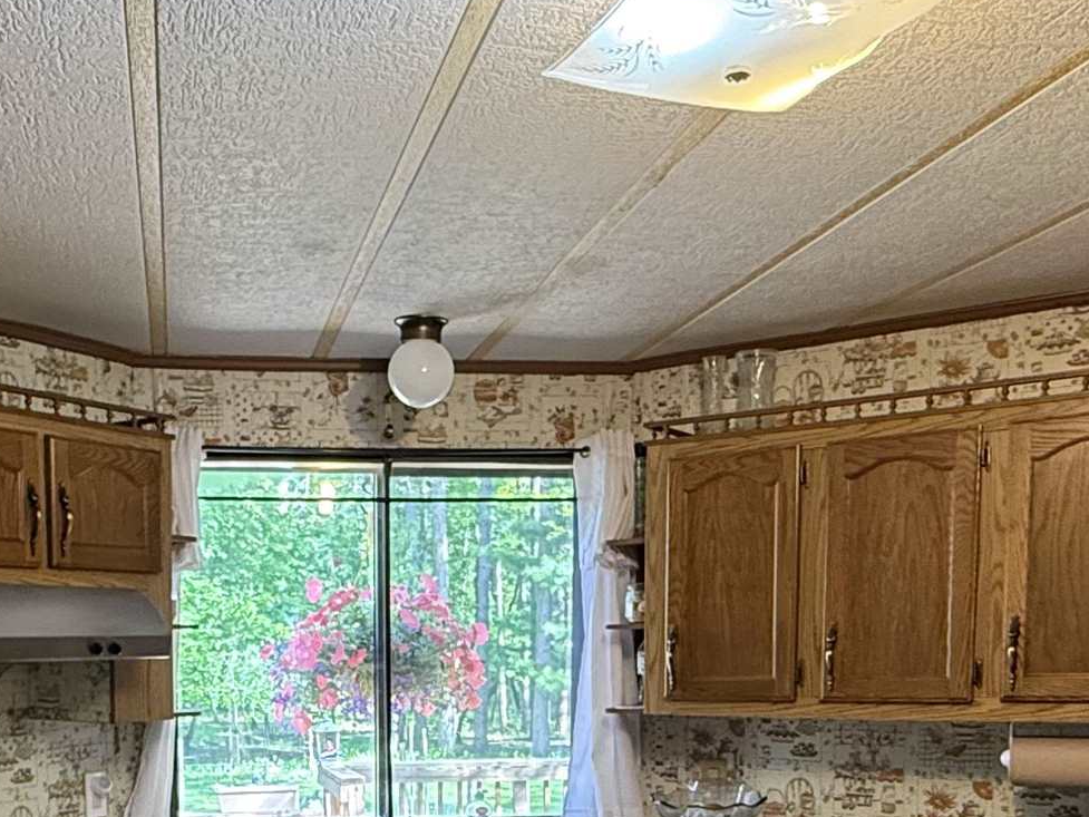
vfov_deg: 30.5
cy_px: 824
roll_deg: +0.1
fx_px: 1384
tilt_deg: -7.4
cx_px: 377
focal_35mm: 44
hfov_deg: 42.4
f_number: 2.2
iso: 320
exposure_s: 1/60
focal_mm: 2.22
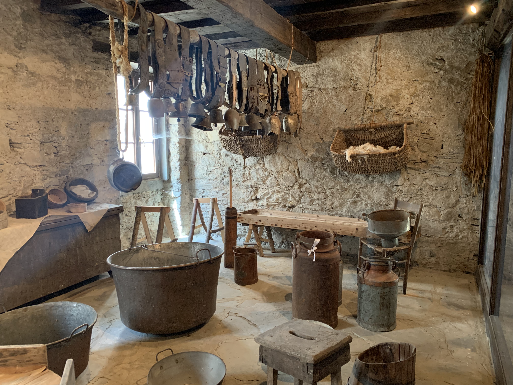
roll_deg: -0.2
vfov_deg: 53.1
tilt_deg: -8.1
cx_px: 256
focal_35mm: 26
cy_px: 192
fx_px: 385
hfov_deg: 67.3
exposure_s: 1/50
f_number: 1.8
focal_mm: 4.25
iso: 320
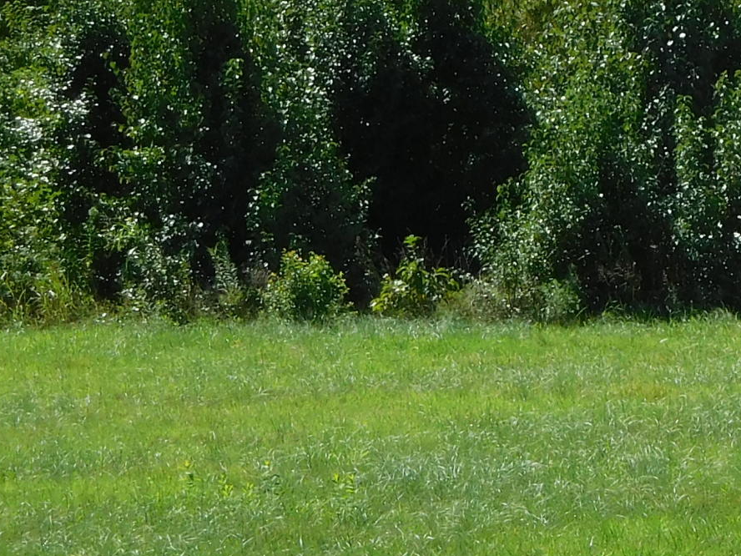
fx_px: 10125
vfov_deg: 3.1
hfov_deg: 4.2
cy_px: 104
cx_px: 1017
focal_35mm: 473
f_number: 5.1
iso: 125
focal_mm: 25
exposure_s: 1/500
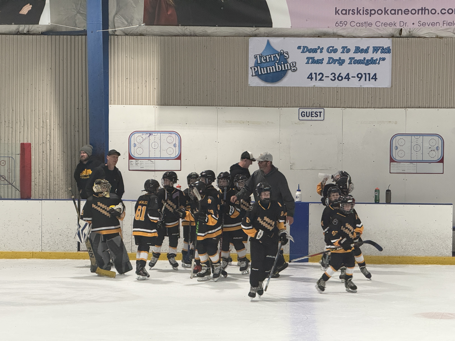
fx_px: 1577
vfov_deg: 12.3
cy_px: 170
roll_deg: -0.4
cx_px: 228
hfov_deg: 16.4
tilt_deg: -2.5
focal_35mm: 120
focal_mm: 15.66
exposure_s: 1/120
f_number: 2.8
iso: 250
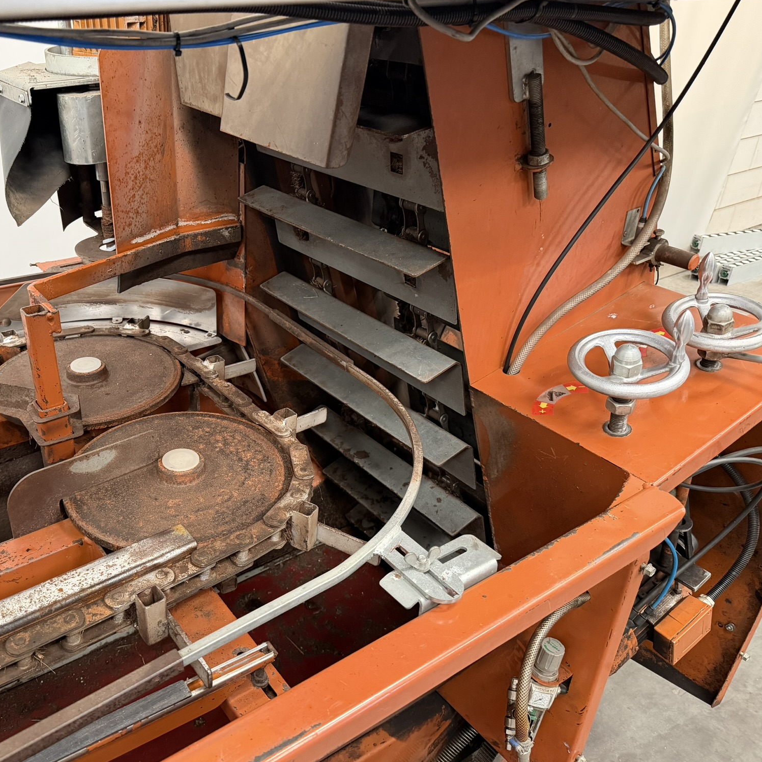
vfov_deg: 55.6
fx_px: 722
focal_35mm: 29
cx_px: 249
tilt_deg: -29.5
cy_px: 386
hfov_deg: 54.4
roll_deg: +1.6
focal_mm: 6.76
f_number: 1.78
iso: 500
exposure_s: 1/60
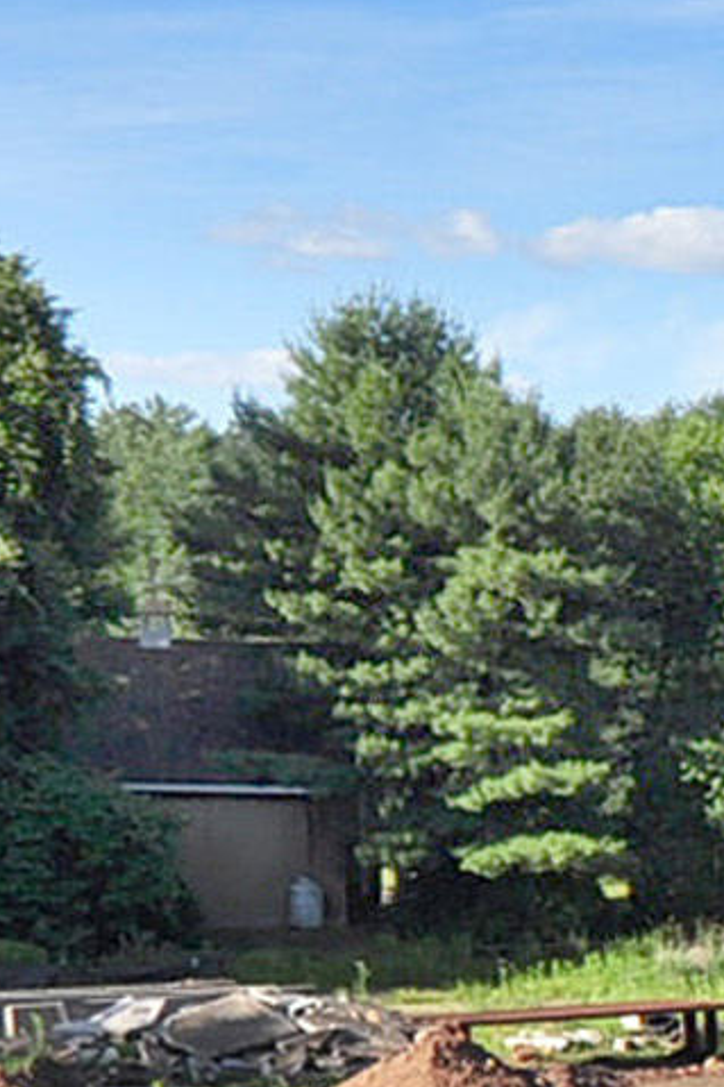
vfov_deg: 15.5
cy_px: 1303
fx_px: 3834
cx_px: 1693
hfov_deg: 9.6
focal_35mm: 127
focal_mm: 14
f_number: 8
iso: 200
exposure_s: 1/400
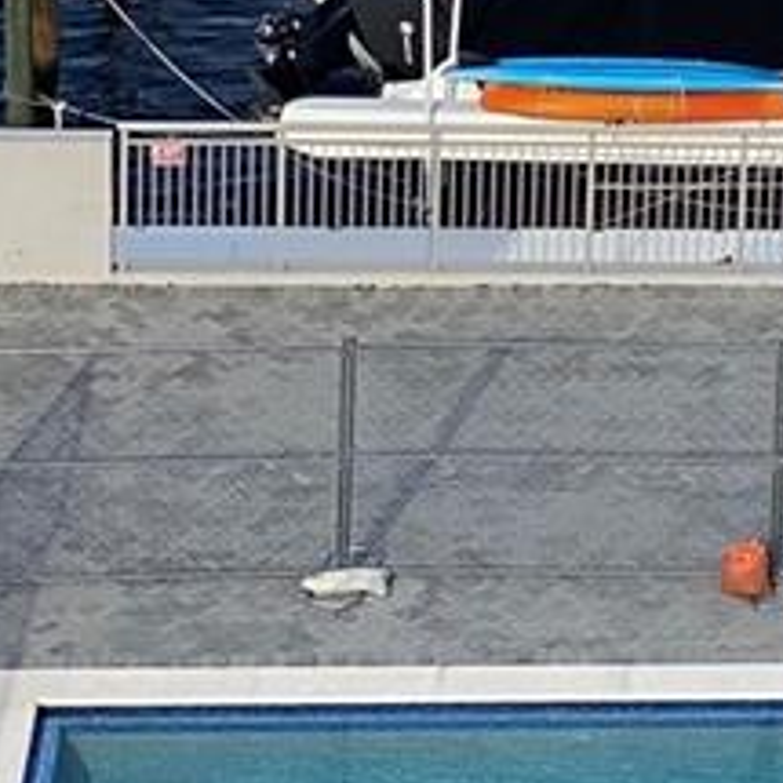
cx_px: 1602
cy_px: -488
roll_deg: -3.9
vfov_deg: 6.7
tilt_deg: -16.5
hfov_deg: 6.6
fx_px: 6551
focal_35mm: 256
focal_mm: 6
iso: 20
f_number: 2
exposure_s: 1/1043
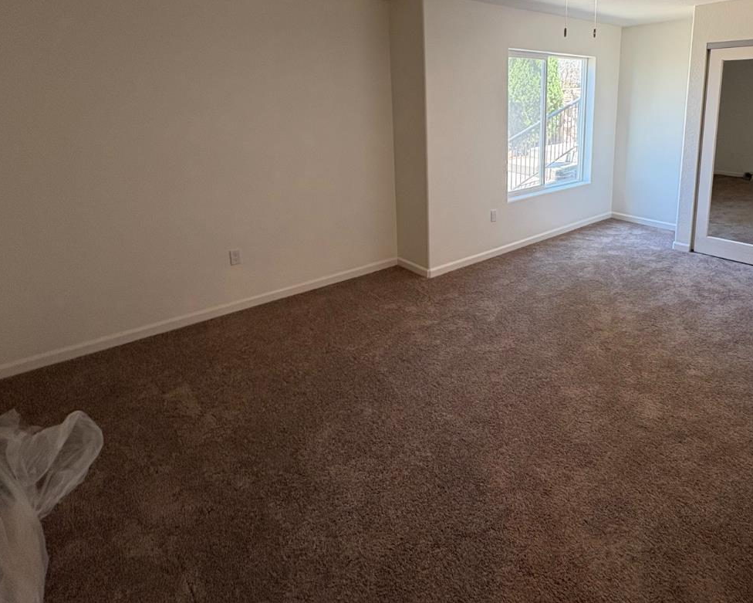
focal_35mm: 21
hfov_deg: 76.5
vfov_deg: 63.3
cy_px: 186
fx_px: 468
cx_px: 464
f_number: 2.2
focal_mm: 2.22
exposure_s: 1/120
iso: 160
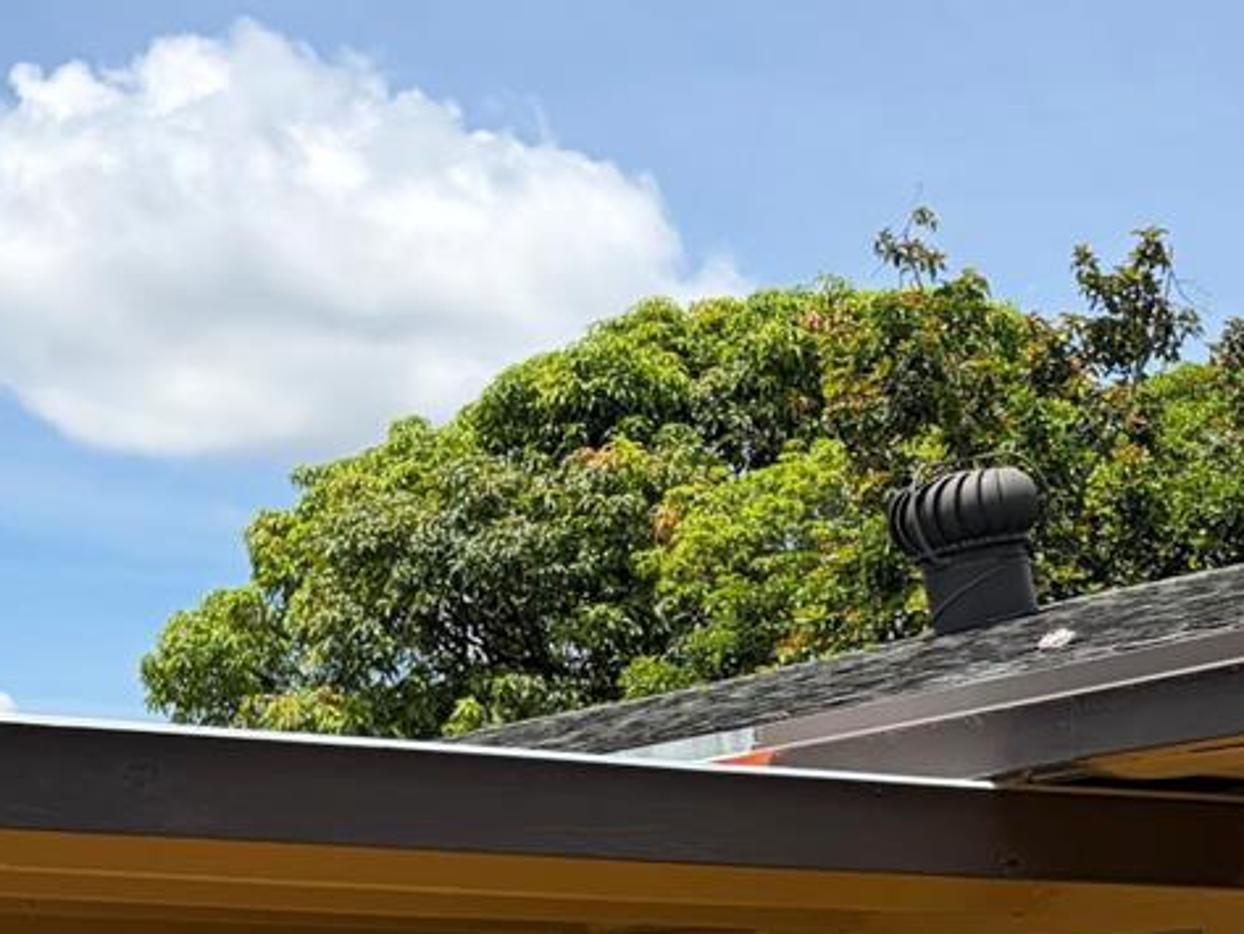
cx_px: 944
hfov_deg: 22.0
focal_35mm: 88
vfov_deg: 15.6
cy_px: 1347
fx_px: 3163
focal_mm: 5.96
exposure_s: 1/4329
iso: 64
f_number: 1.6
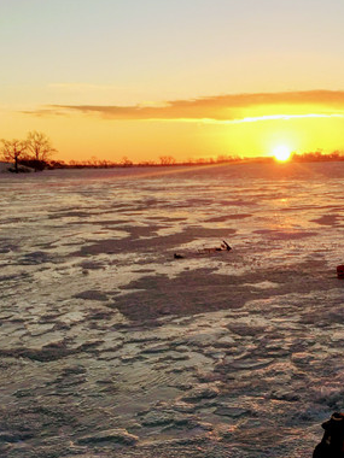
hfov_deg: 23.6
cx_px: 287
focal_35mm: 61
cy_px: 389
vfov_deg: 30.6
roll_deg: +1.7
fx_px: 808
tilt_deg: -19.4
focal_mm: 4.15
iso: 32
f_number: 2.2
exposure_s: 1/565
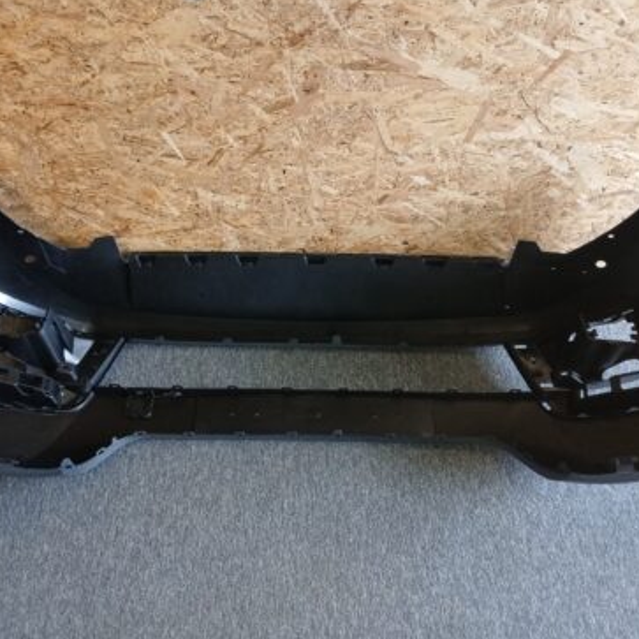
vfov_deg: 43.8
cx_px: 317
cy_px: 276
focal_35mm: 38
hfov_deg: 43.9
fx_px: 794
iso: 250
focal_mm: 3.98
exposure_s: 1/33.3
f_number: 1.8
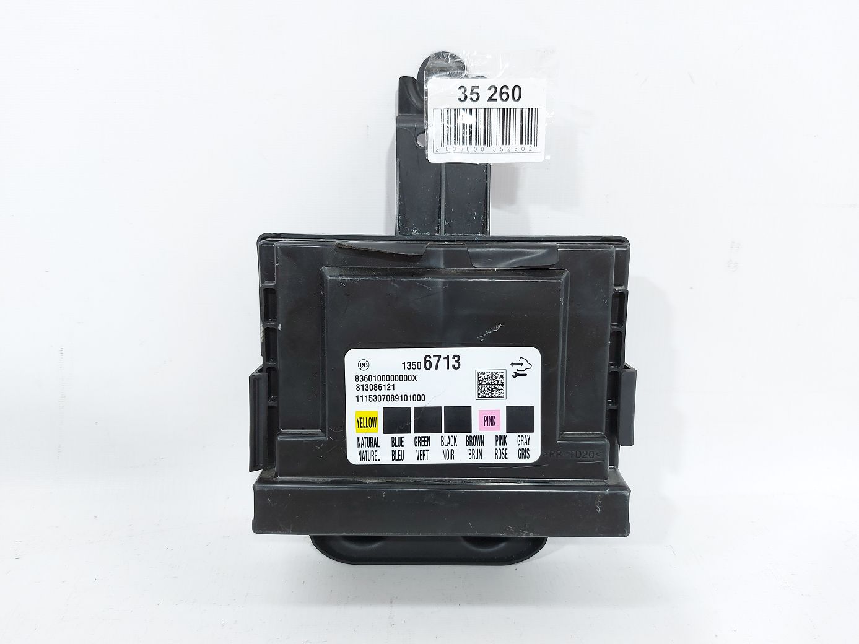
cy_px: 322
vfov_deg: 56.8
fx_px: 596
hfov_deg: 71.6
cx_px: 430
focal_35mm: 24
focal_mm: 5.23
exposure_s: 1/50
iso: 80
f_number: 1.8
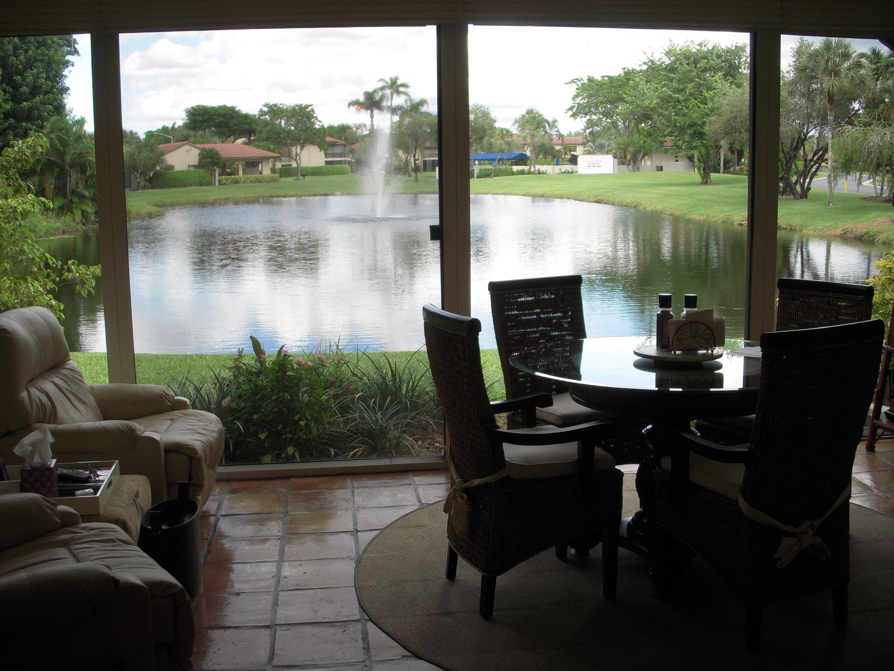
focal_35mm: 38
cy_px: 336
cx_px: 447
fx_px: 981
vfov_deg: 37.7
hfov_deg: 49.0
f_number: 3.3
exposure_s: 1/160
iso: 100
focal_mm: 6.3
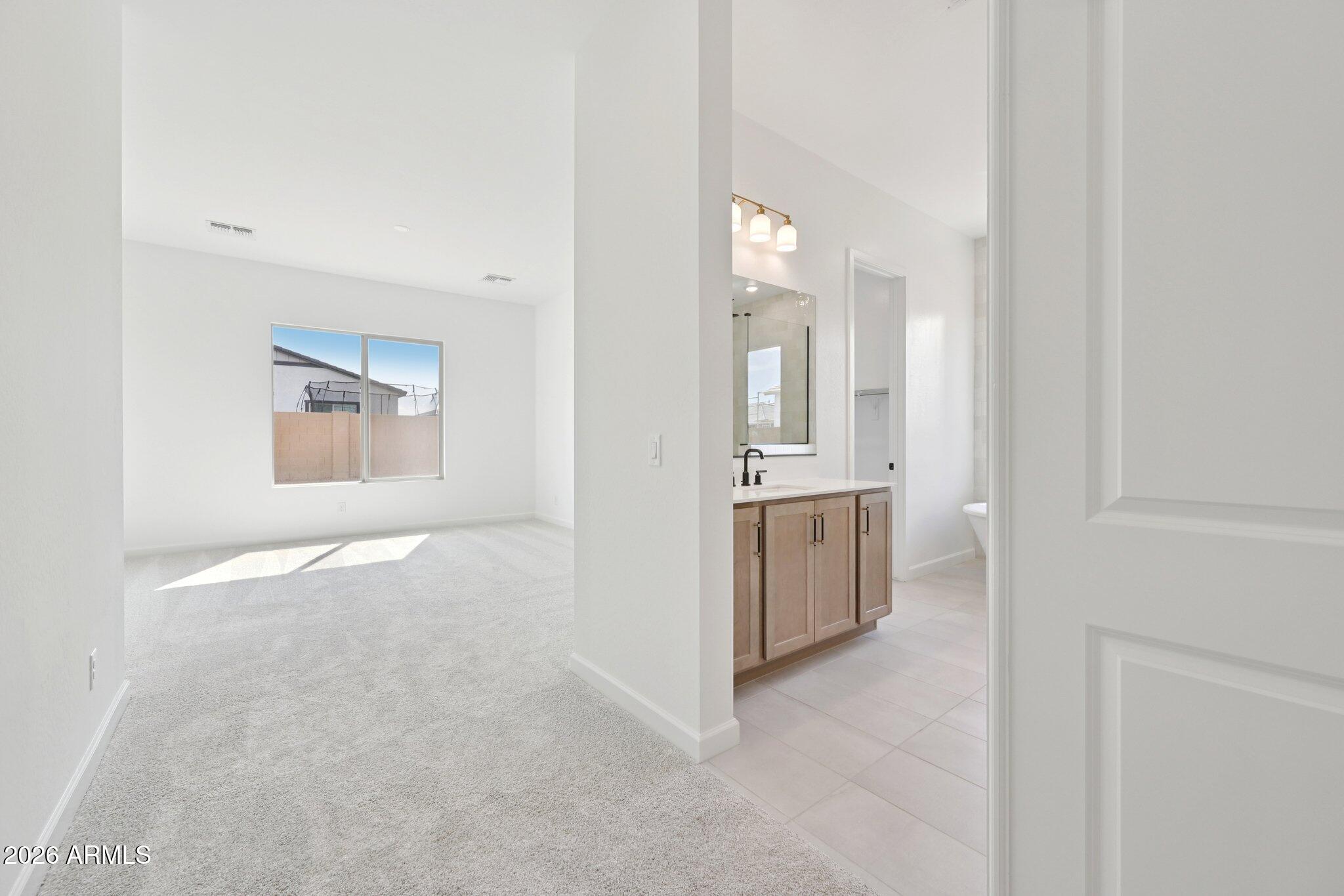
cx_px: 672
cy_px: 448
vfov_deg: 81.2
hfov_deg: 104.3
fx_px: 523
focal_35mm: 14
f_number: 8
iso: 280
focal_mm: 14
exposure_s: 1/250
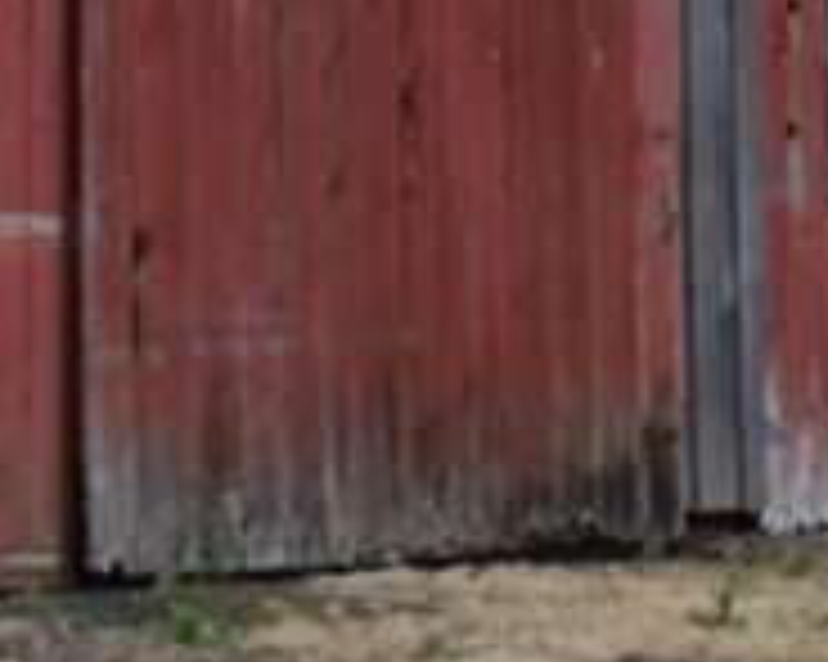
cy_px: -466
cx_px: -479
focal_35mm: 199
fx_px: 4874
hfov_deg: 9.4
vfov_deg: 7.6
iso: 200
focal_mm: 24
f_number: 9
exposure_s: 1/320
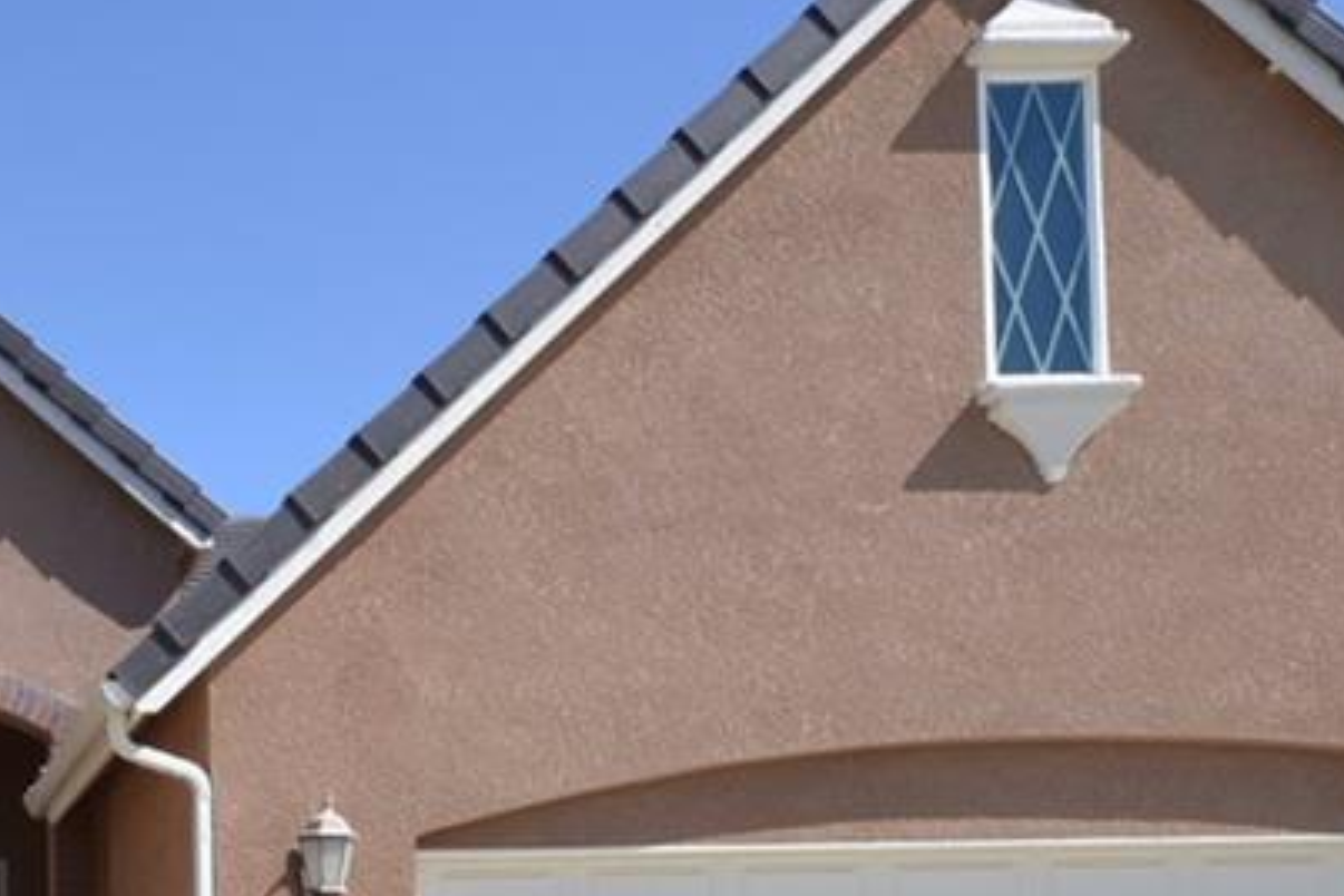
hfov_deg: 30.8
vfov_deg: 22.9
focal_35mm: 56
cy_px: 970
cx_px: -224
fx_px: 2091
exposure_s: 1/250
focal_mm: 10
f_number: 8
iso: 100
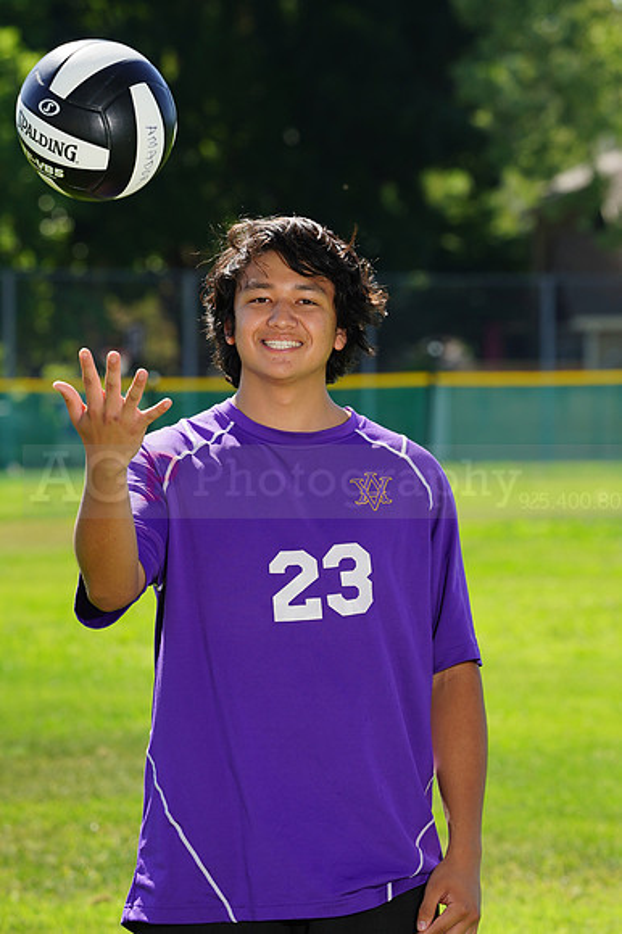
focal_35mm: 271
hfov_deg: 5.1
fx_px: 7031
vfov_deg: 7.6
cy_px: 467
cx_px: 311
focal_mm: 271
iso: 200
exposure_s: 1/200
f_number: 11
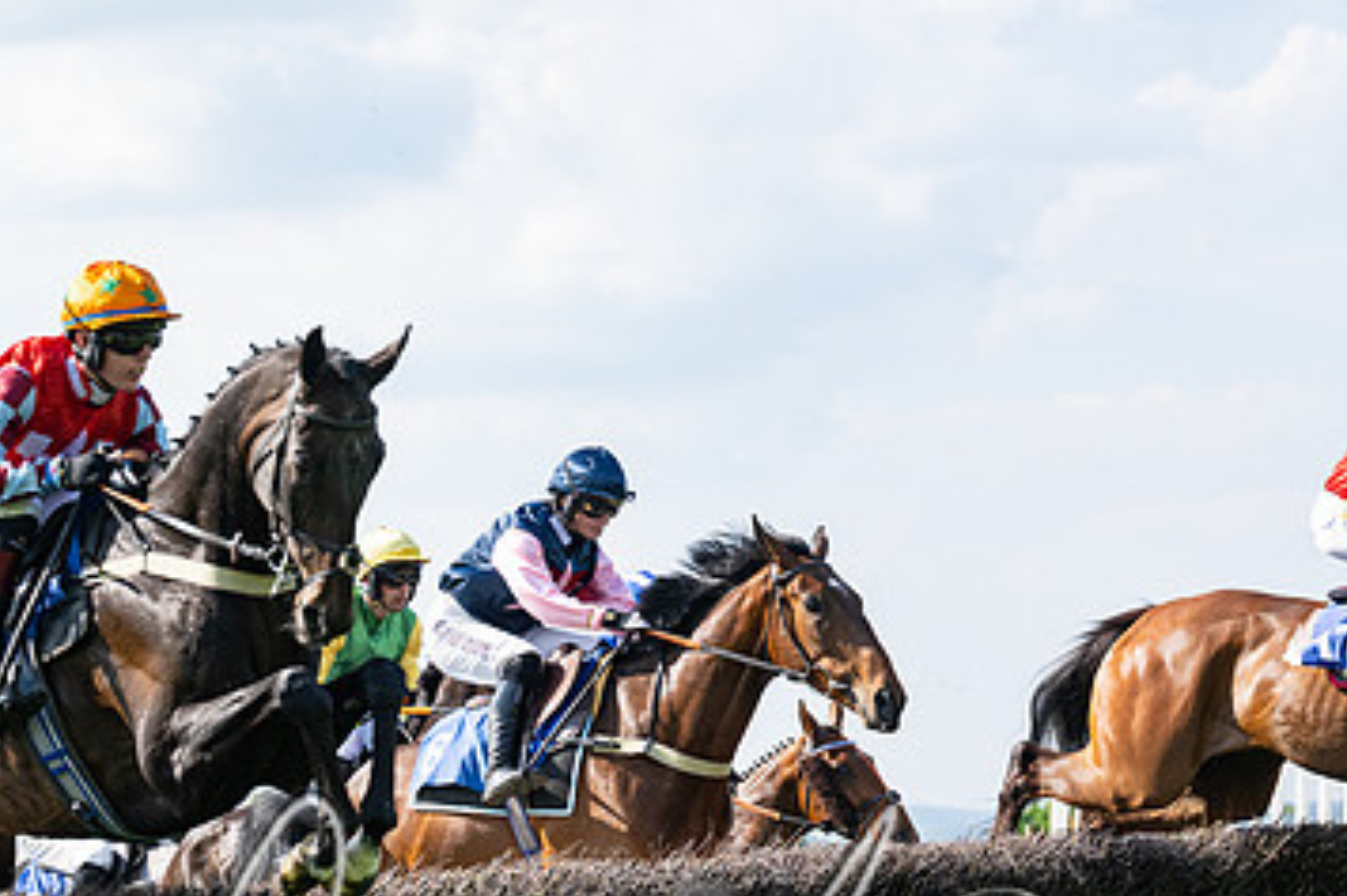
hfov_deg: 15.4
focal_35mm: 133
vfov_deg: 10.3
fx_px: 4974
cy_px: 699
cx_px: 899
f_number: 3.2
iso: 400
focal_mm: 70
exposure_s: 1/4000
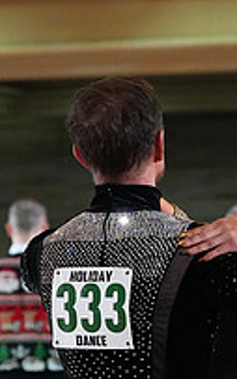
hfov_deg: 3.9
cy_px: 498
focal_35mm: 340
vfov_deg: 6.1
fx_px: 3511
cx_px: 335
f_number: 5
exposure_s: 1/400
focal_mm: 117
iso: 8000
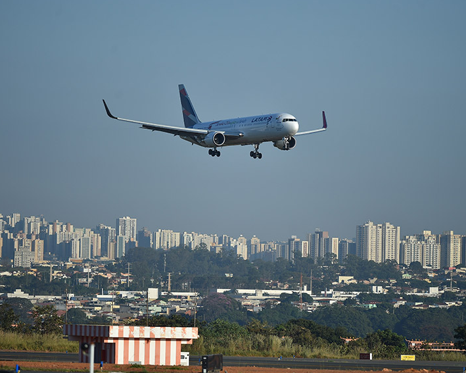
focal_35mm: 341
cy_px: 186
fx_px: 4702
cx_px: 248
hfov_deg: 5.7
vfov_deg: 4.5
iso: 100
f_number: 4
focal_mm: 300
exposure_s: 1/2000
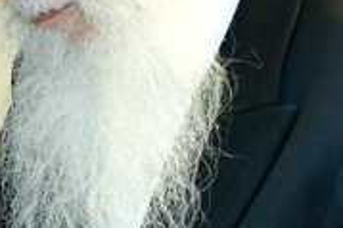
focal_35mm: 274
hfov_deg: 7.4
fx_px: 2608
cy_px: 58
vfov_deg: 5.0
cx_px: -171
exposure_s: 1/100
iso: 2000
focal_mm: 35
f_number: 5.6
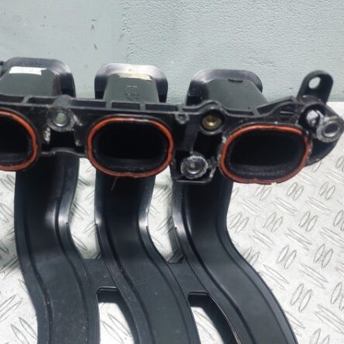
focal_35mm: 30
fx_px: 337
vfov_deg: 54.0
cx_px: 133
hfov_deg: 53.6
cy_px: 171
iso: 200
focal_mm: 5.23
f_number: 1.8
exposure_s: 1/100
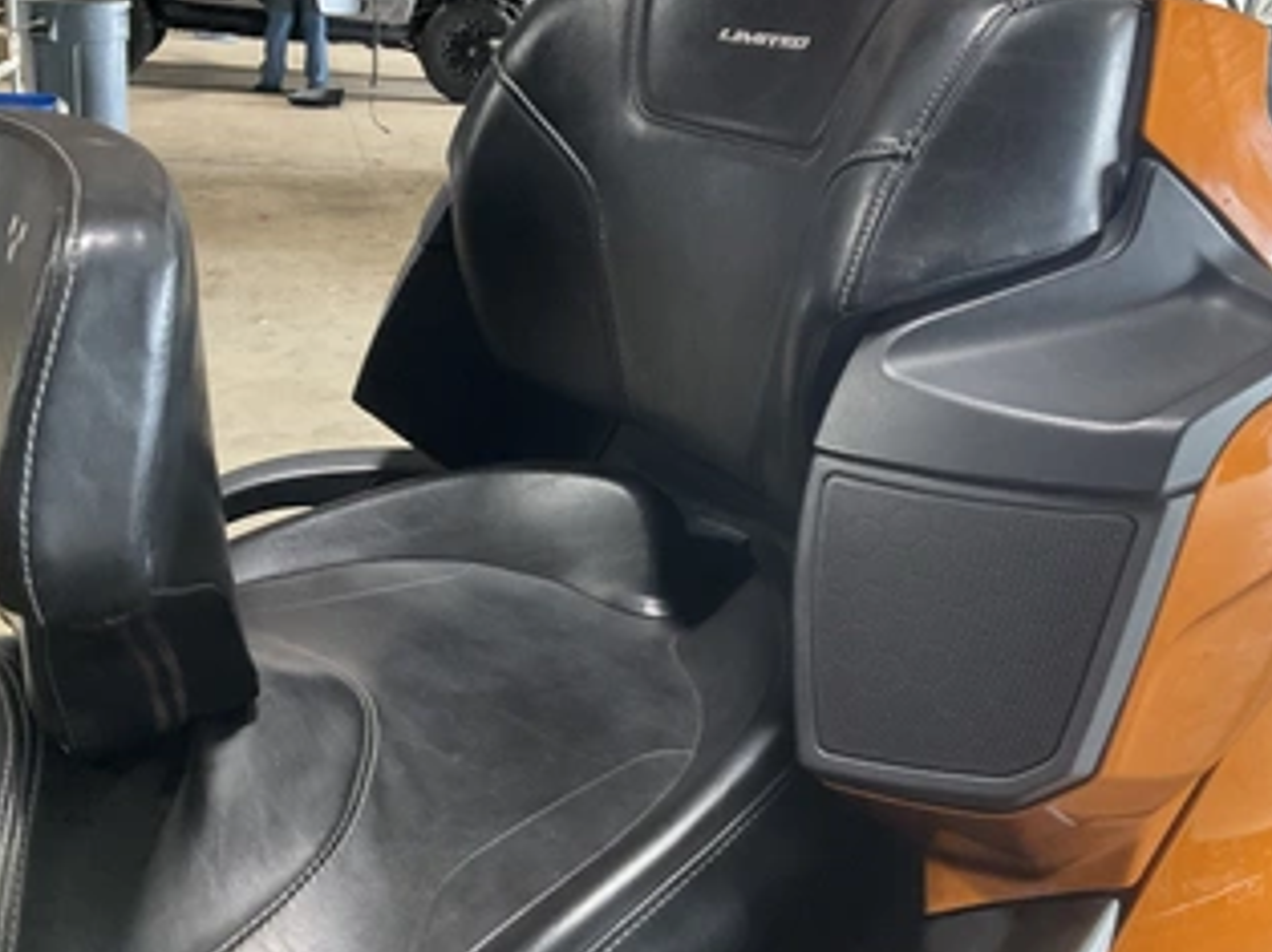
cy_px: 442
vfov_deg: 38.6
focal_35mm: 37
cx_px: 668
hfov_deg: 50.2
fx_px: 1359
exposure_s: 1/60
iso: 200
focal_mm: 3
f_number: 1.8
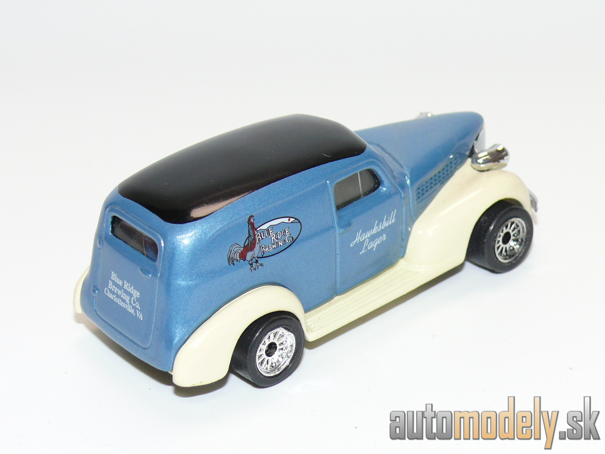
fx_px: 1695
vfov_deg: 15.2
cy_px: 227
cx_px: 302
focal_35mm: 97
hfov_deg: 20.2
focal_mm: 13.1
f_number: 4
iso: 100
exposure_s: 1/30
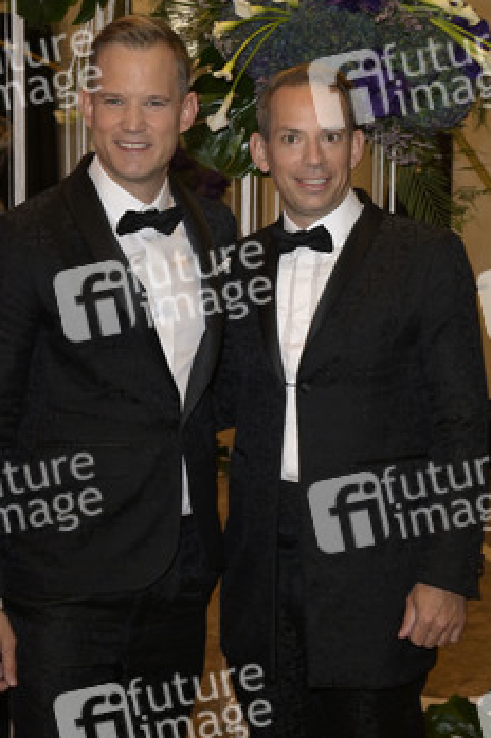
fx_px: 1291
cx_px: 224
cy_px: 398
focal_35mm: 63
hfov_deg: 21.5
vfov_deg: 31.9
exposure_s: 1/80
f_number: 5.6
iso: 2500
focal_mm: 55
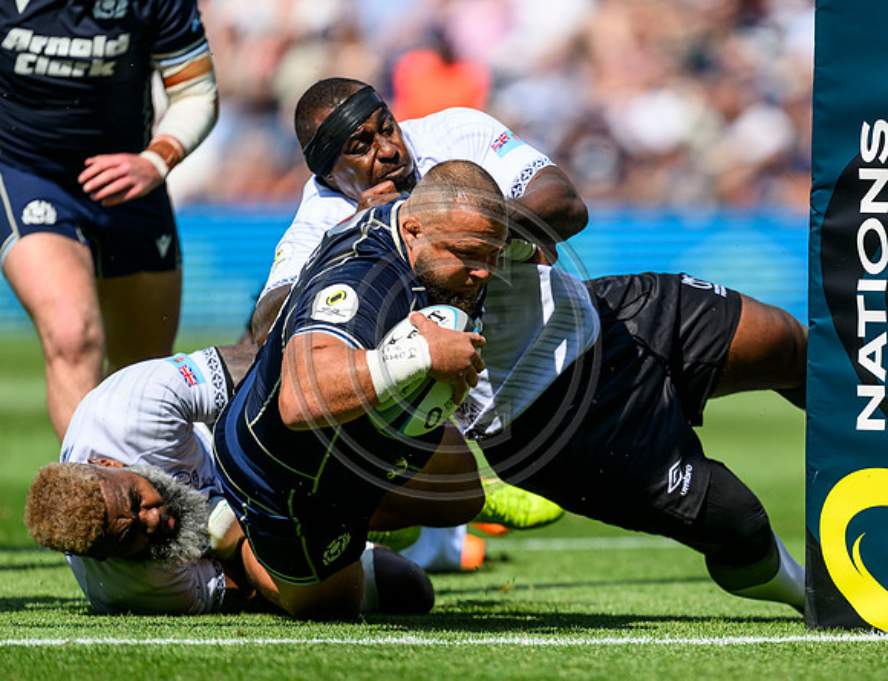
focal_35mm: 583
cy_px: 346
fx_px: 15073
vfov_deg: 2.6
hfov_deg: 3.4
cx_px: 671
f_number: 2.8
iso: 250
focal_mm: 400
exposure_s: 1/4000
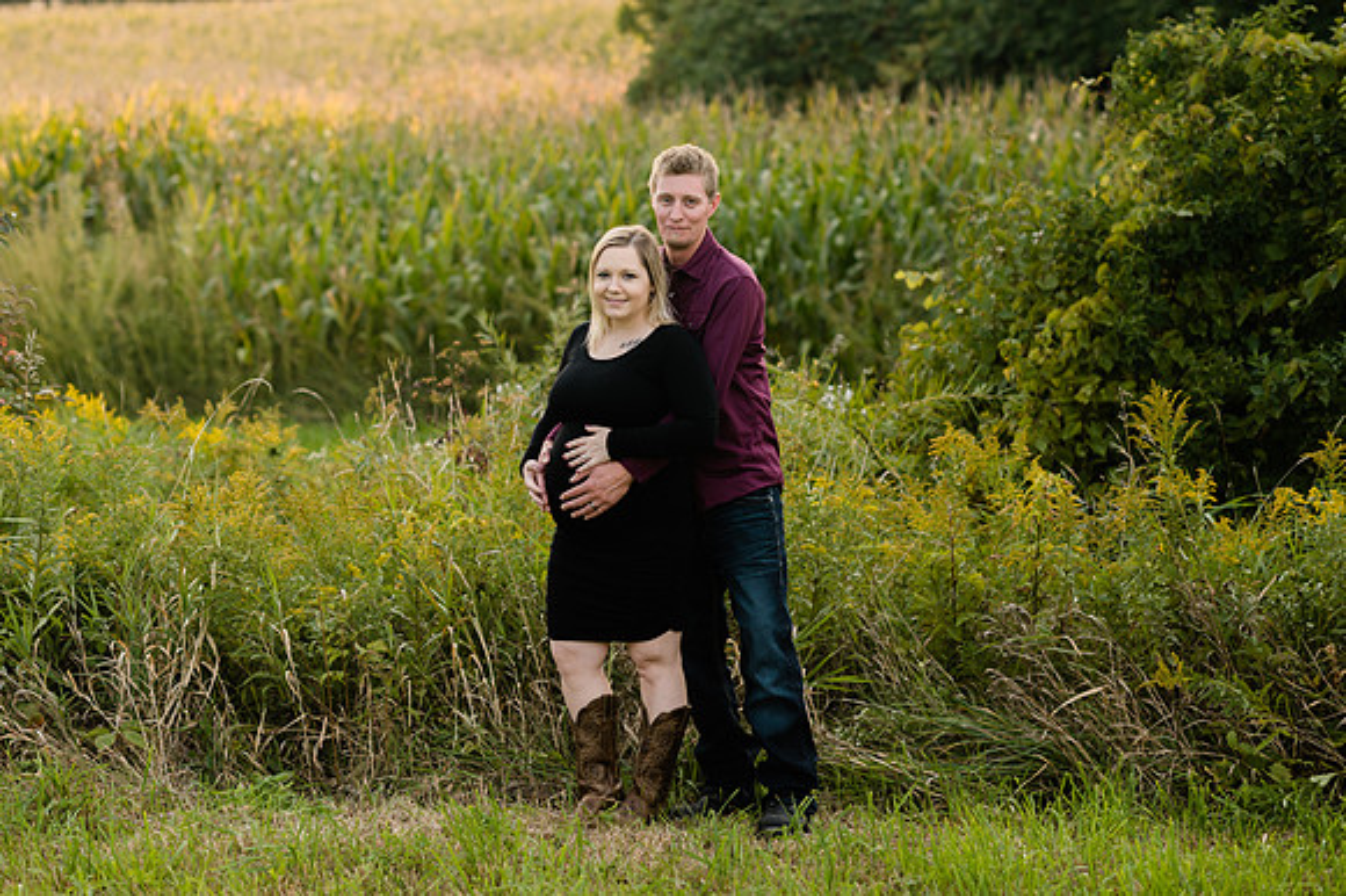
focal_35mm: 97
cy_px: 398
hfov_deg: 21.0
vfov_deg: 14.1
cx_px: 576
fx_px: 3634
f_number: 2.8
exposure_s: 1/640
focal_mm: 85
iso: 200
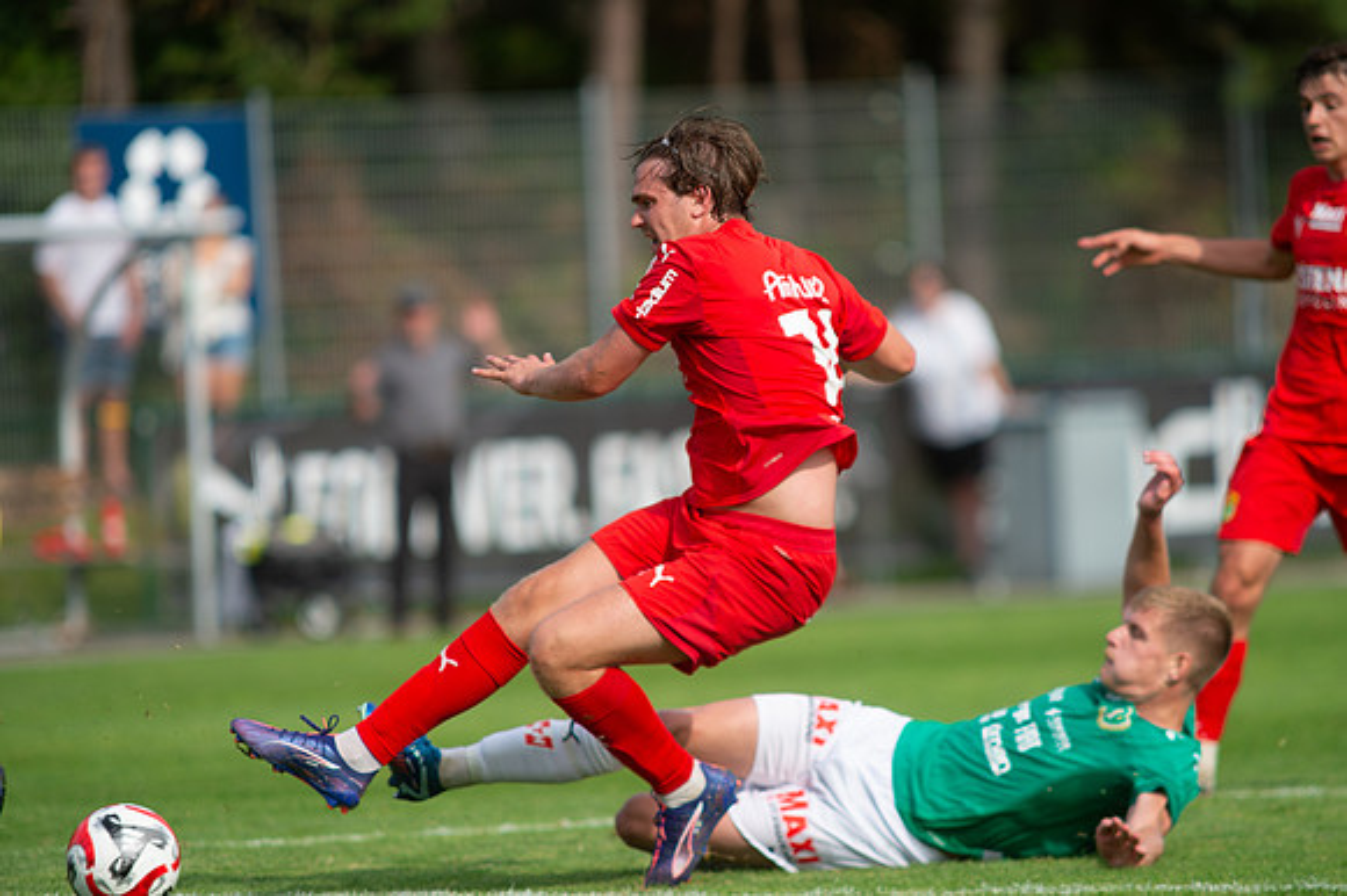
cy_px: 448
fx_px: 15705
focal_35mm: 420
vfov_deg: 3.3
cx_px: 674
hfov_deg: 4.9
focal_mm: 420
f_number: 4
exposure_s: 1/1250
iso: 200
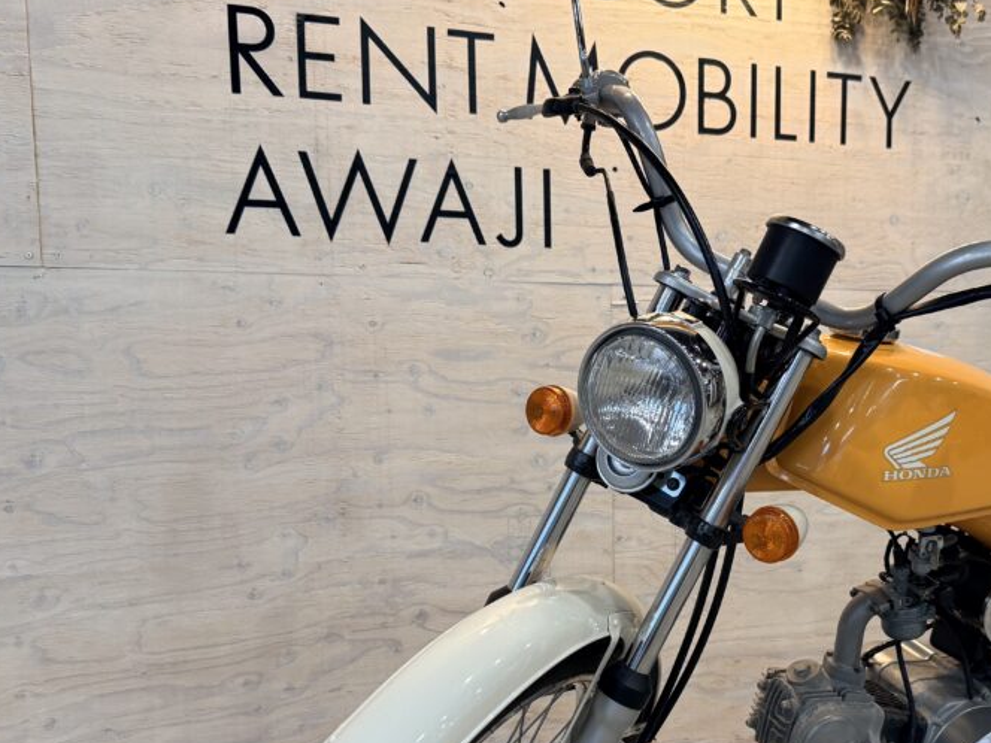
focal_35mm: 37
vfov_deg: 38.3
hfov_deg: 49.6
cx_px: 627
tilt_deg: -5.9
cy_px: 477
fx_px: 1059
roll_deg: -0.6
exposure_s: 1/60
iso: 200
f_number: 1.78
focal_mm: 6.76
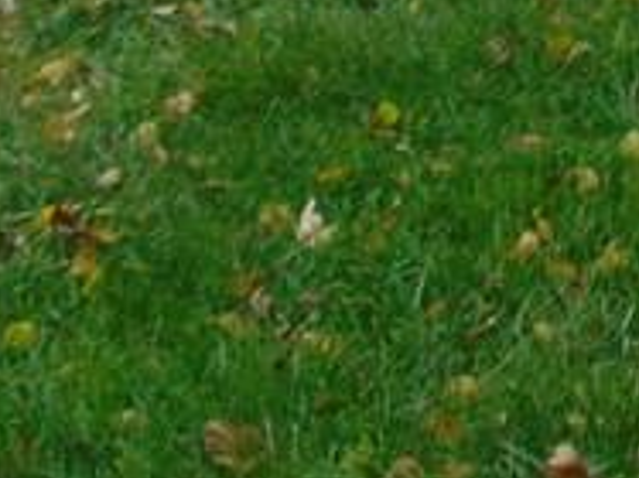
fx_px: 2527
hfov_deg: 13.5
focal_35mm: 137
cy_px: -697
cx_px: 970
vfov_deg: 9.5
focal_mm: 4.5
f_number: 3
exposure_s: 1/160
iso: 80
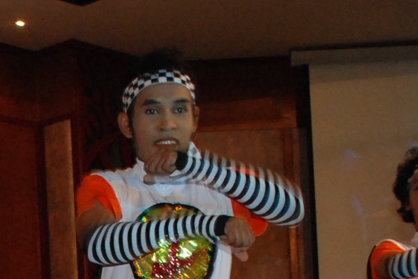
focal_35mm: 134
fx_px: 1555
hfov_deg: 14.9
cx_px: -60
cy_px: 480
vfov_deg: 9.8
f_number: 5
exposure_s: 1/60
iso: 1000
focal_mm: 22
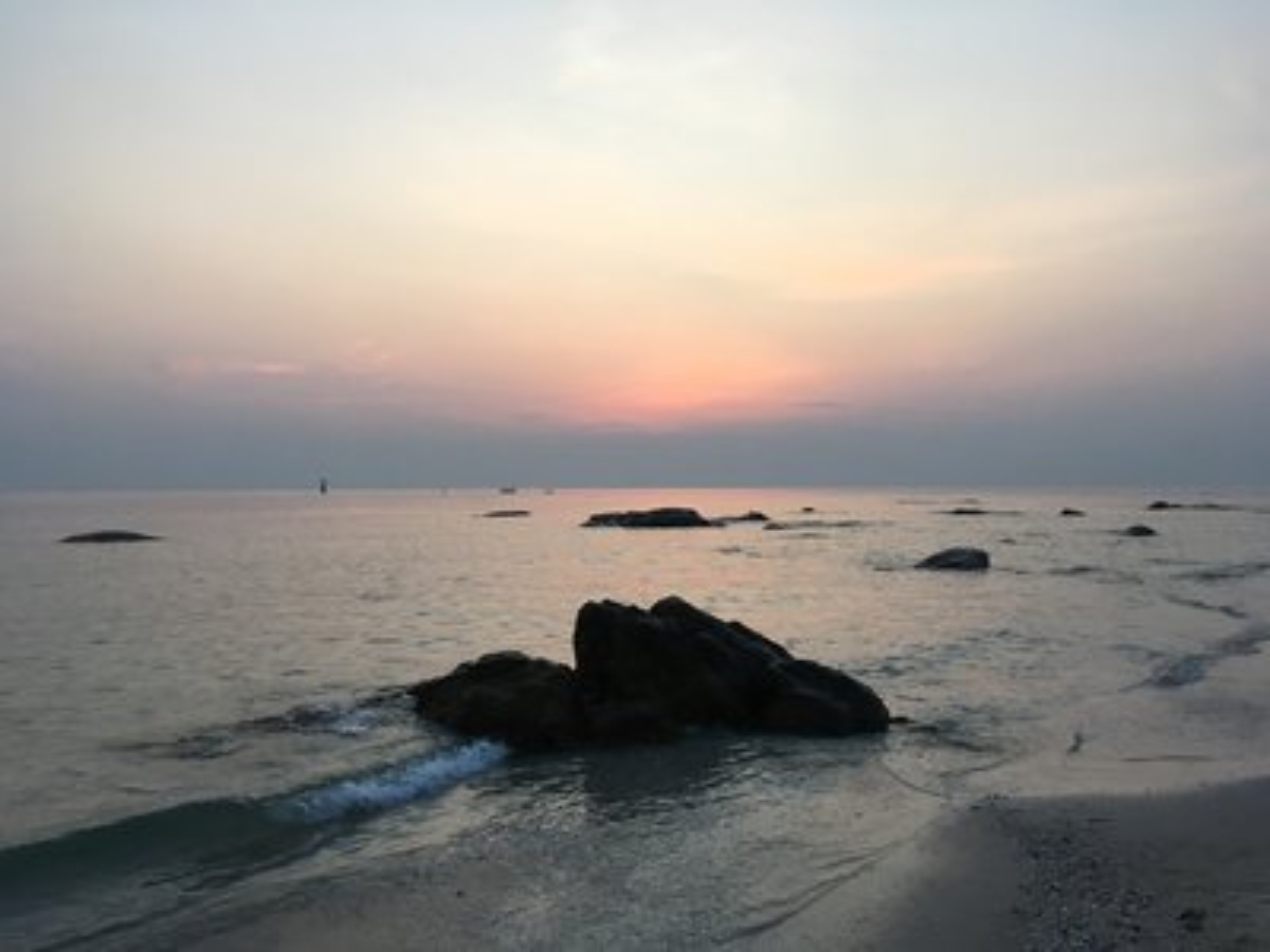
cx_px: 635
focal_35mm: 29
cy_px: 476
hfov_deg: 61.7
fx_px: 1064
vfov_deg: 48.2
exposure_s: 1/33
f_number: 2.2
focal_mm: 4.15
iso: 32
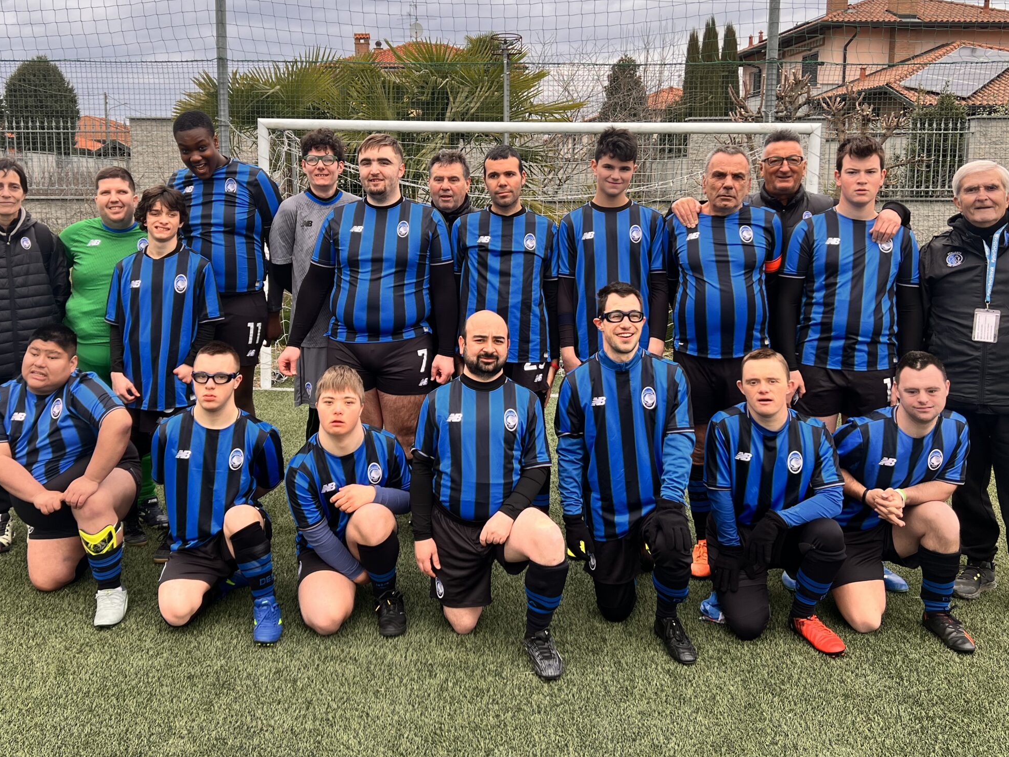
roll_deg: +0.0
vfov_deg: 41.6
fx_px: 991
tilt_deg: -5.9
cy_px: 296
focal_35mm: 34
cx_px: 451
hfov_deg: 53.9
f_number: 1.5
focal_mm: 5.7
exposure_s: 1/584
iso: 50
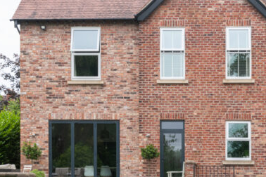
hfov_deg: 26.2
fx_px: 569
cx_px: 177
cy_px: 176
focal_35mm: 77
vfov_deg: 17.3
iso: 200
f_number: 8
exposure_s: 1/250
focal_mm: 28
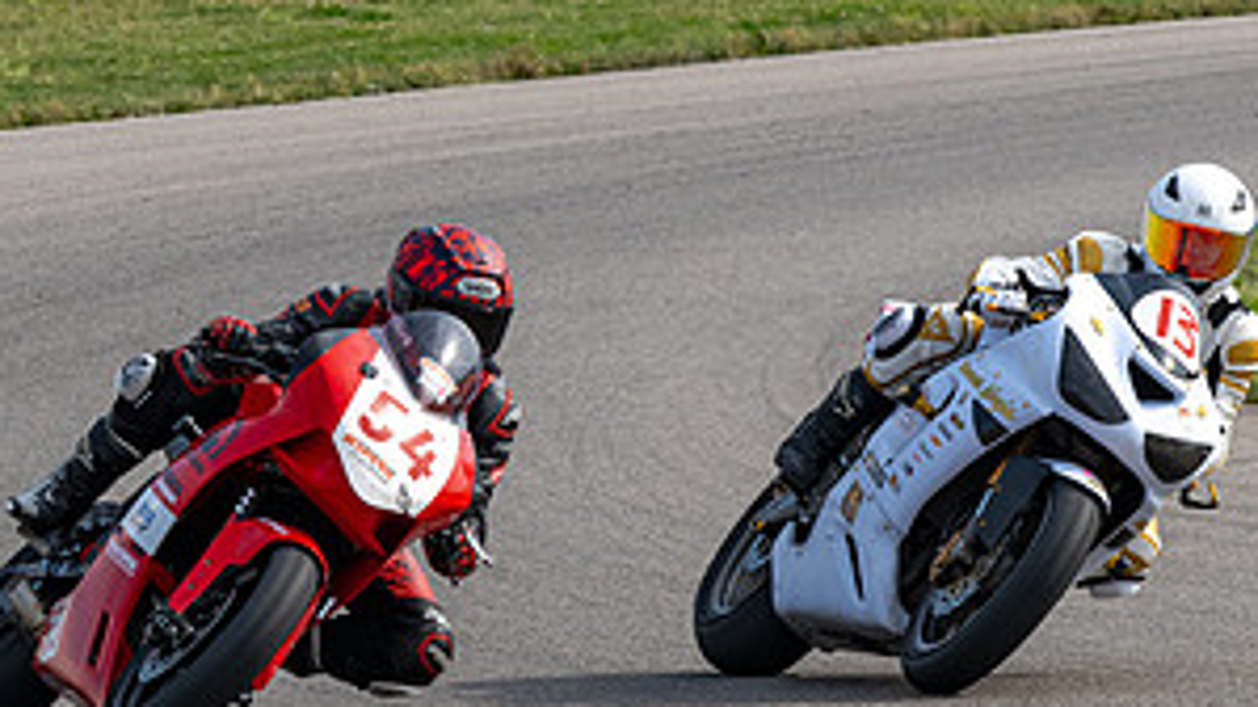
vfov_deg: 2.1
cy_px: 427
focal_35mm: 589
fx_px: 19642
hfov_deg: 3.7
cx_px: 728
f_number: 11
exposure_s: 1/800
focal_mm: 220
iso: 450
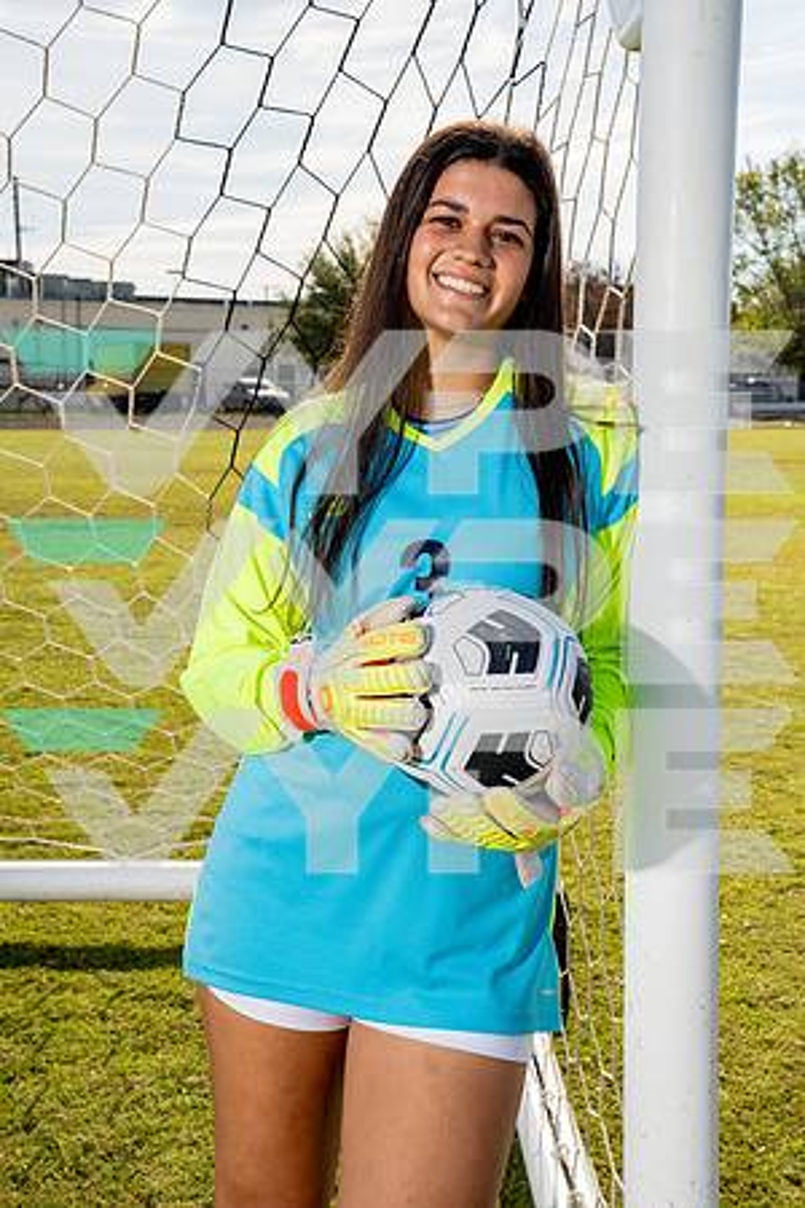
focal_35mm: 55
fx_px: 1845
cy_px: 604
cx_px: 402
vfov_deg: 36.2
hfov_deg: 24.6
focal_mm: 55
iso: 200
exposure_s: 1/250
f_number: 11
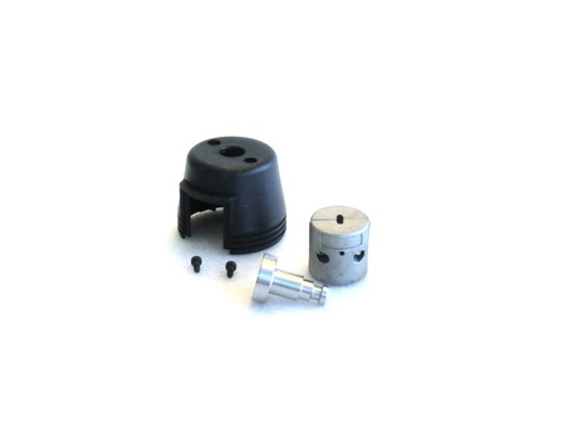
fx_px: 1035
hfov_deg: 31.2
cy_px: 216
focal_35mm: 62
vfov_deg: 23.7
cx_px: 289
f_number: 4.3
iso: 200
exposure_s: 1/60
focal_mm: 11.16
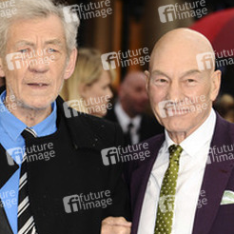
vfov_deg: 7.5
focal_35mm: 233
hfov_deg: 7.5
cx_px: 100
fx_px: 1782
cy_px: 130
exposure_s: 1/160
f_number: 4.5
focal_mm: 100
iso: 320
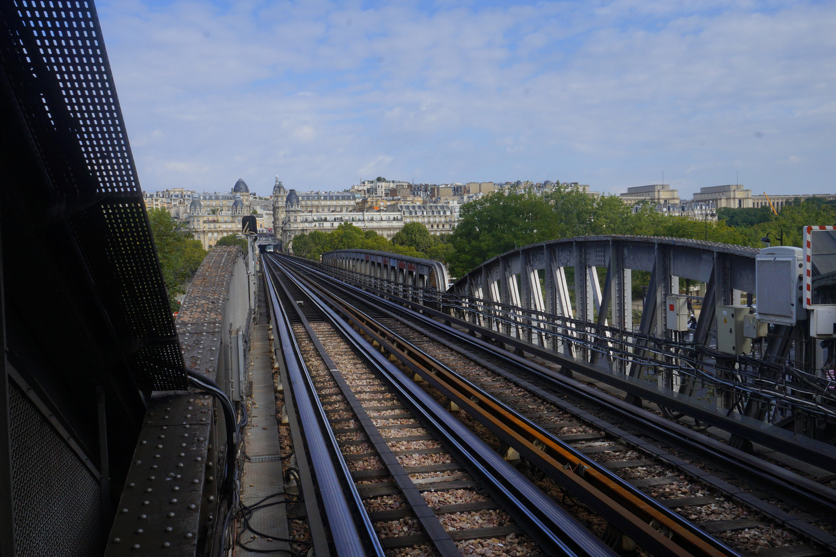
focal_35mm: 34
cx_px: 418
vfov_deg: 38.3
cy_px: 278
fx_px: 801
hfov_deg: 55.1
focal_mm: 23
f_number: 22
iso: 200
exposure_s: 1/125
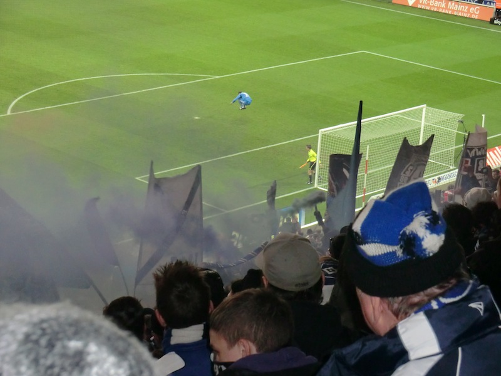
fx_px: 1288
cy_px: 188
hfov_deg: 22.0
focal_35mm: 89
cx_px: 250
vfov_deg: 16.6
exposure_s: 1/60
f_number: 4.8
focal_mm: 16
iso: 400
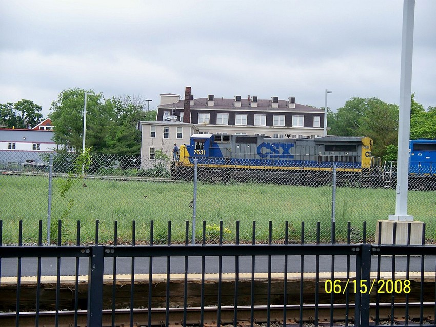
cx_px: 218
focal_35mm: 80
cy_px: 164
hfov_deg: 24.4
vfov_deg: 18.4
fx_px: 1008
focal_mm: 16.86
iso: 64
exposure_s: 1/250
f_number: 3.4
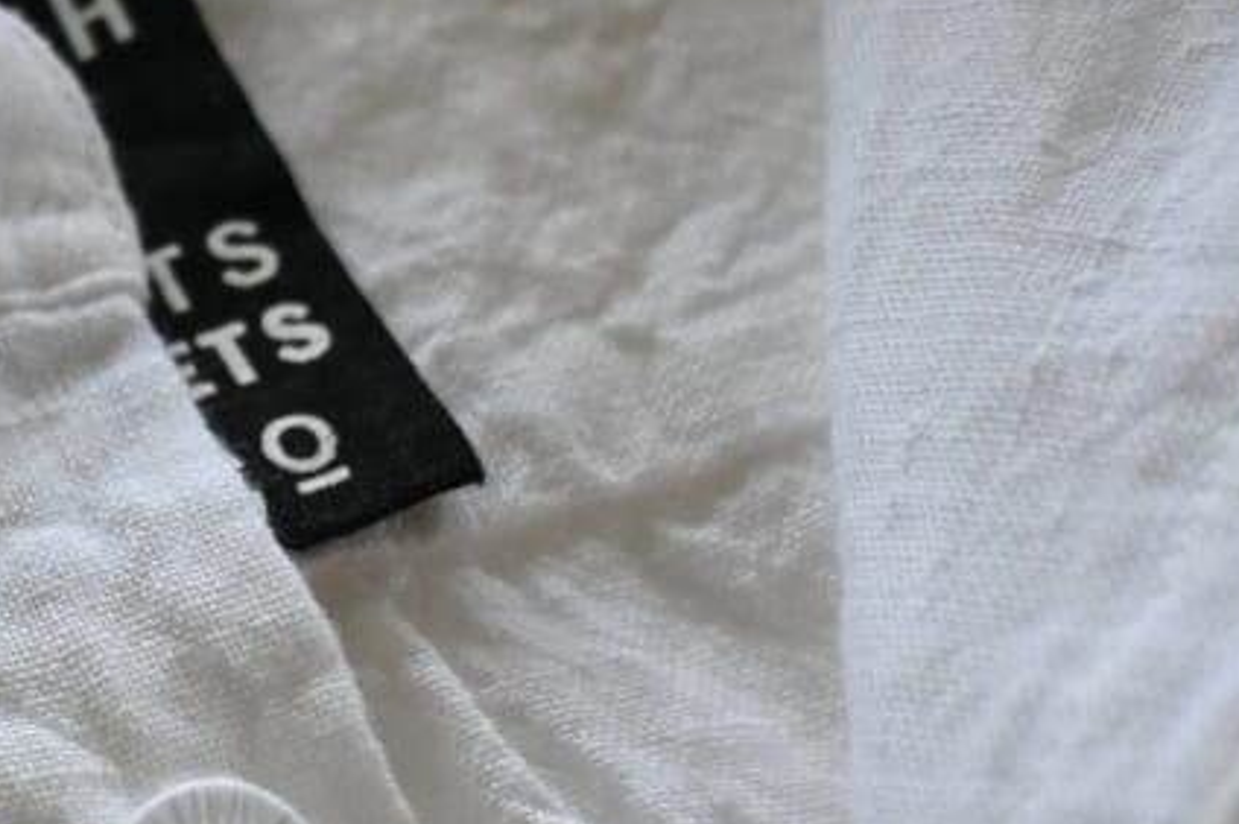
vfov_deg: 15.9
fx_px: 2923
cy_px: 662
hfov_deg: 22.6
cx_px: -117
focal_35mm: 85
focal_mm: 24
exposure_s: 1/125
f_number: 4.2
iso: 400
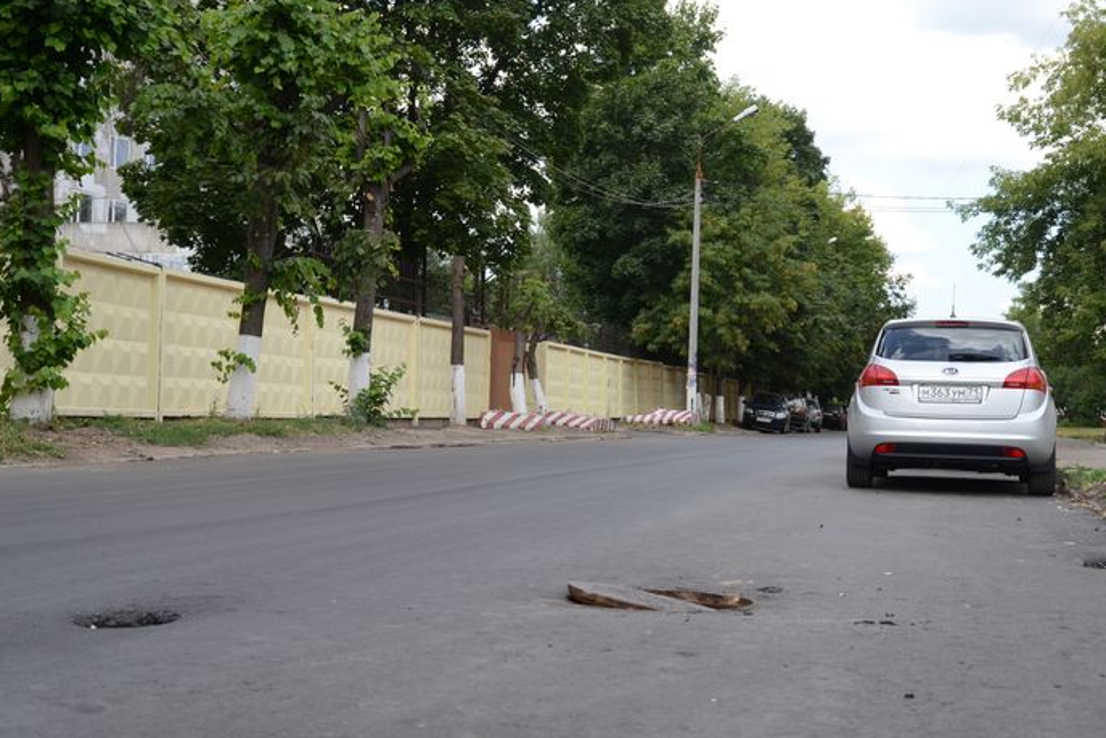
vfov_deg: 27.5
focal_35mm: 49
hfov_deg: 40.3
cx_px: 542
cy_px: 368
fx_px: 1506
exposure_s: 1/500
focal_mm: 32
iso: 250
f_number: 4.5
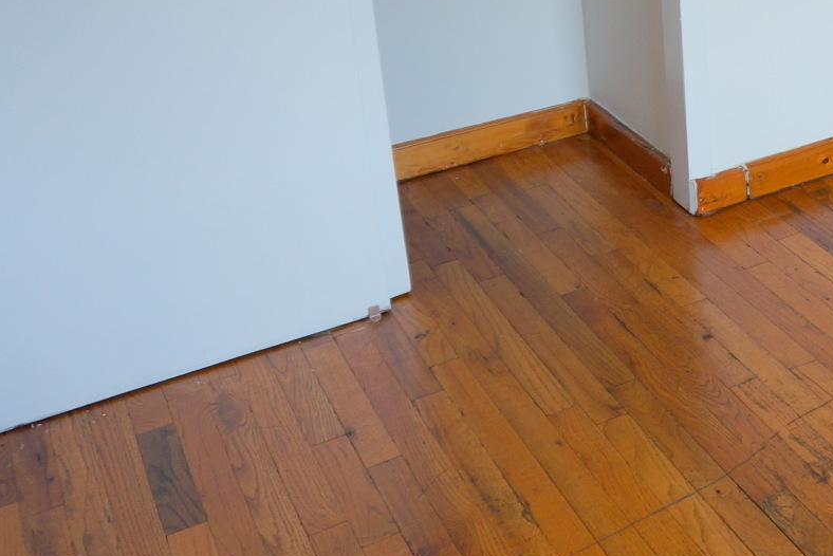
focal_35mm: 60
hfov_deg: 29.0
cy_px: -73
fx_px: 1389
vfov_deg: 21.4
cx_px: 991
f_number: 4
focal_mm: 16
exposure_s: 1/60
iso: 200
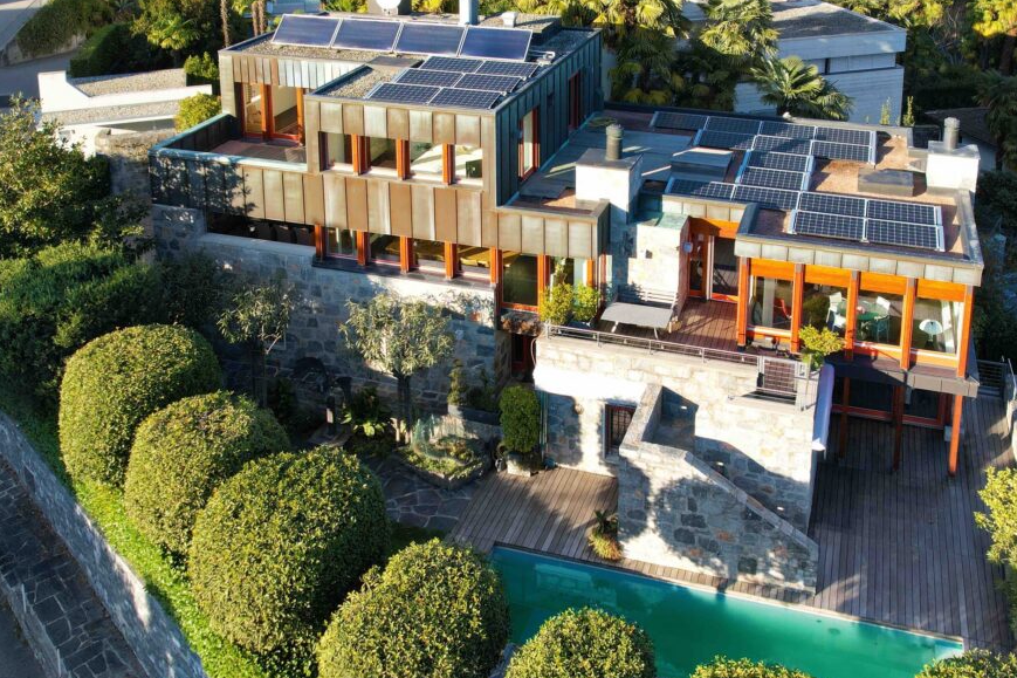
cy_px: 409
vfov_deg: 43.4
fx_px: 847
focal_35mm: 30
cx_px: 579
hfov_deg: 61.7
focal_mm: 8.38
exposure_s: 1/500
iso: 100
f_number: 2.8
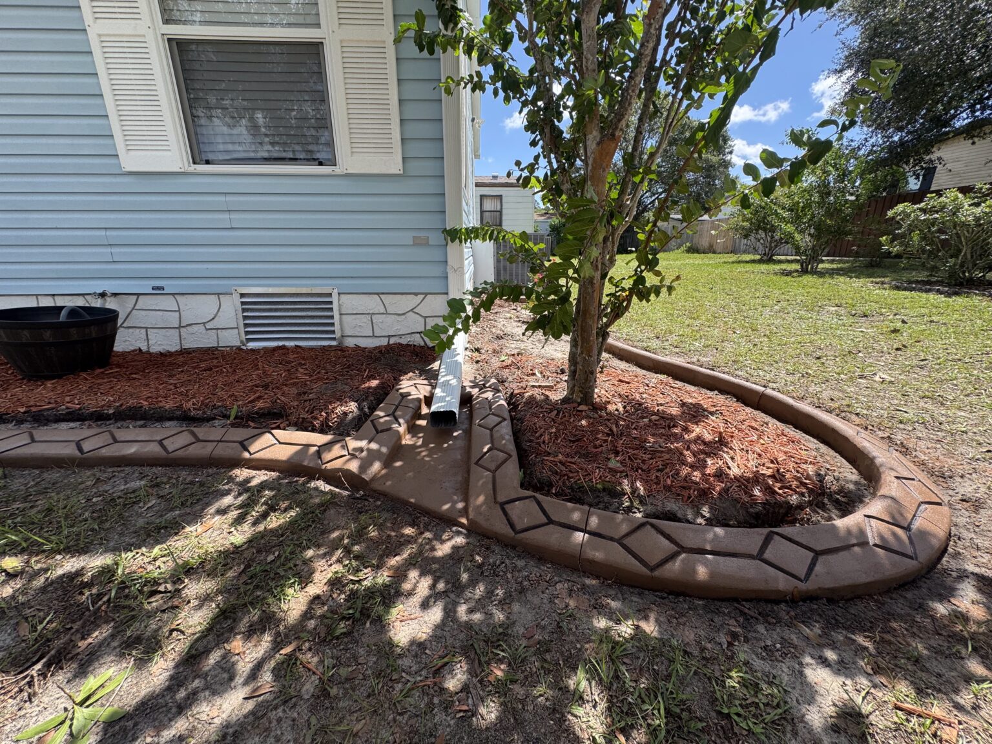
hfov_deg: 102.1
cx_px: 496
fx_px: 401
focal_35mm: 14
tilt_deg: -17.0
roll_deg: +0.8
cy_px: 372
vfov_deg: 85.7
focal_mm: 2.22
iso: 40
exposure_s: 1/631
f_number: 2.2
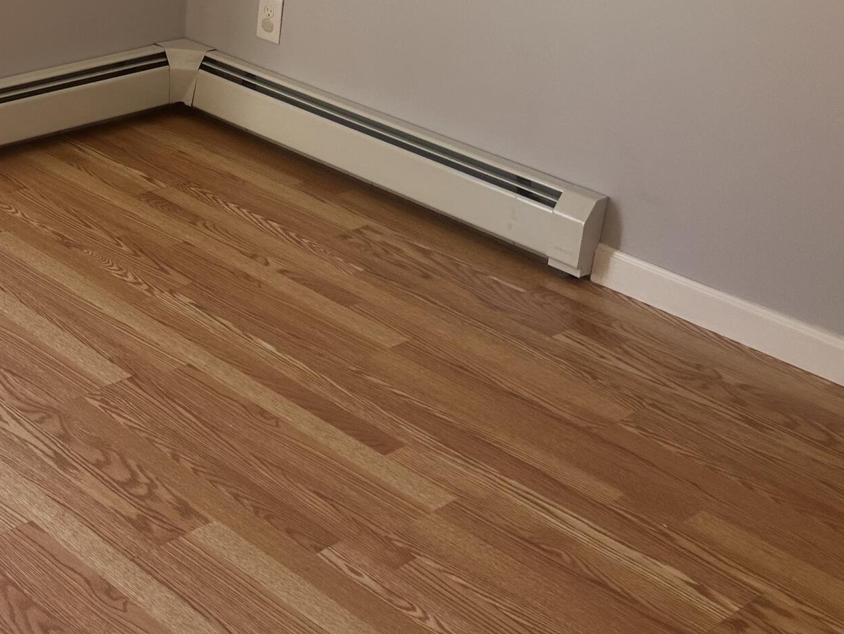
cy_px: -8
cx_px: -81
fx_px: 1536
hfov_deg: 28.0
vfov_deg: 22.4
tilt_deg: -16.0
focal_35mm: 63
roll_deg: -1.4
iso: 50
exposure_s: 1/859
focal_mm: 5.7
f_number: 1.5
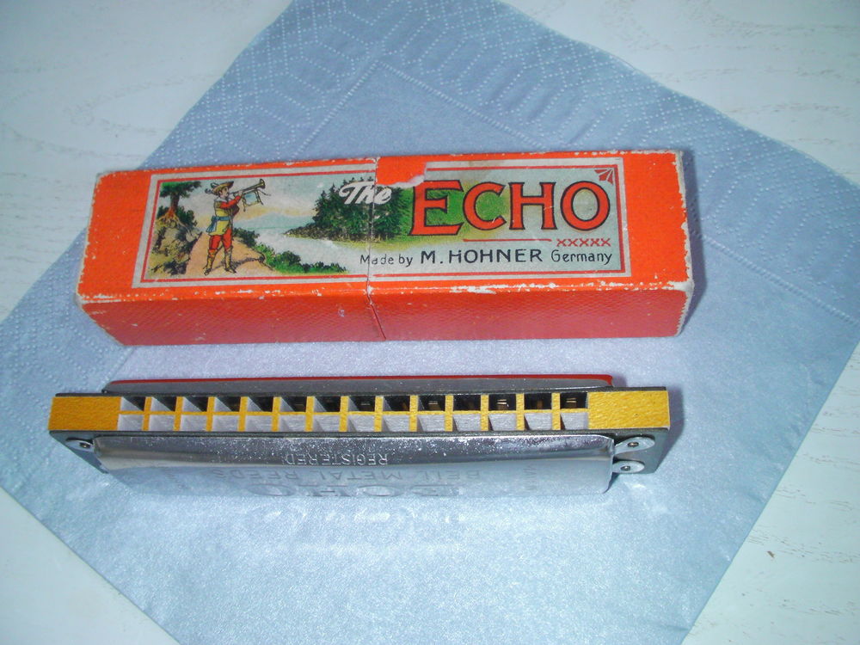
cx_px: 430
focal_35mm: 38
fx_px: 944
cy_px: 322
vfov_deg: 37.7
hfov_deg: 49.0
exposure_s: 1/30
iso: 143
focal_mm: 6.3
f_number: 5.6
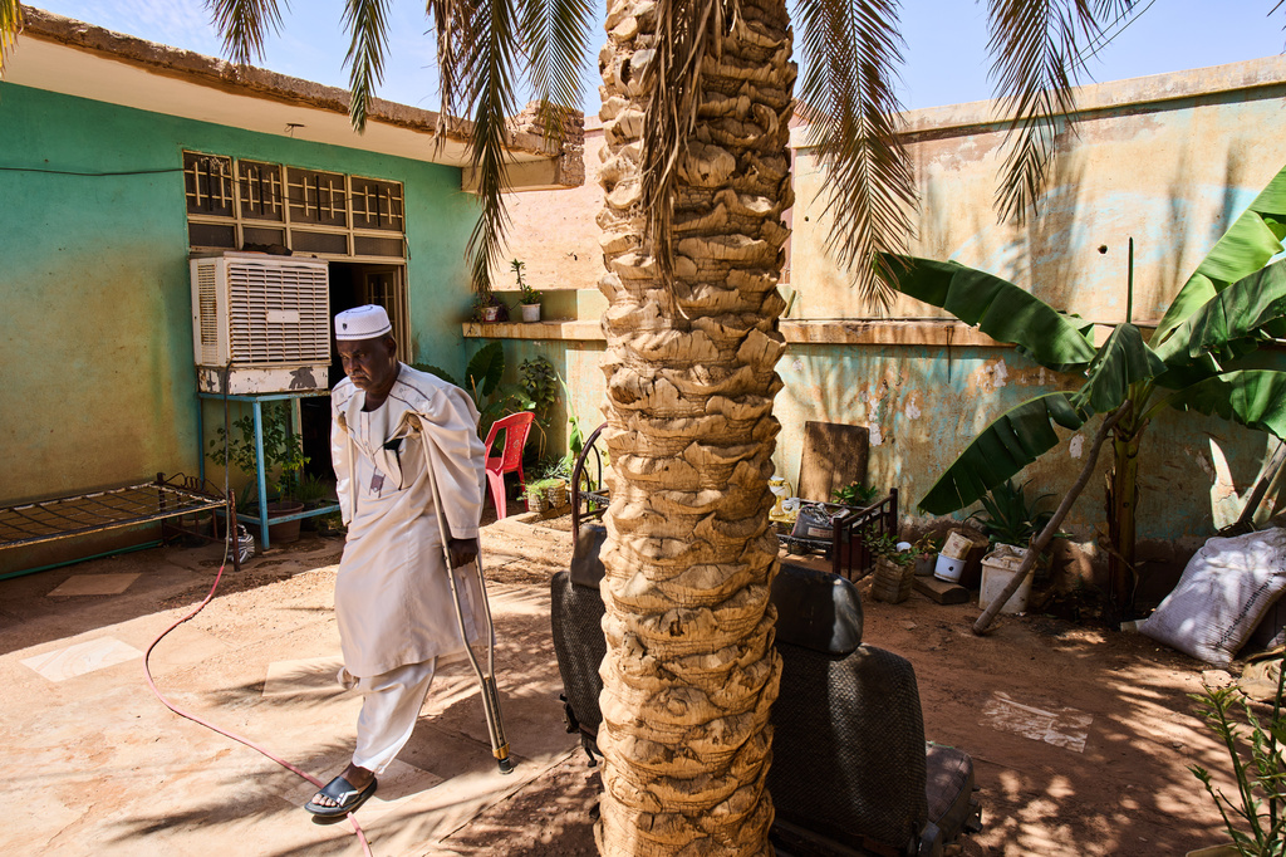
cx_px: 643
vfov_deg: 53.1
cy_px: 428
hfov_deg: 73.8
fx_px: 857
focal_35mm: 24
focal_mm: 24
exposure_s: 1/160
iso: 100
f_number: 7.1
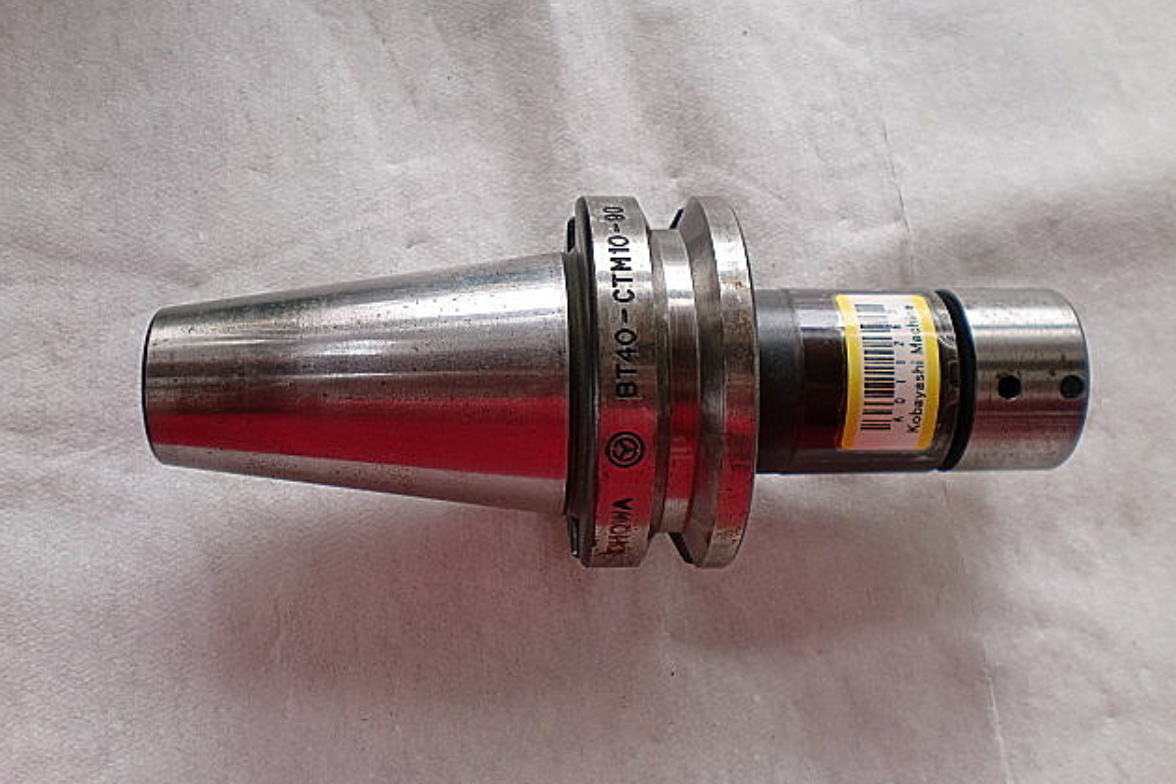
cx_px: 595
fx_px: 1209
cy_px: 394
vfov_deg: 35.9
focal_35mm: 37
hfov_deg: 51.9
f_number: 3.1
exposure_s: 1/60
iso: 64
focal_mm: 6.3
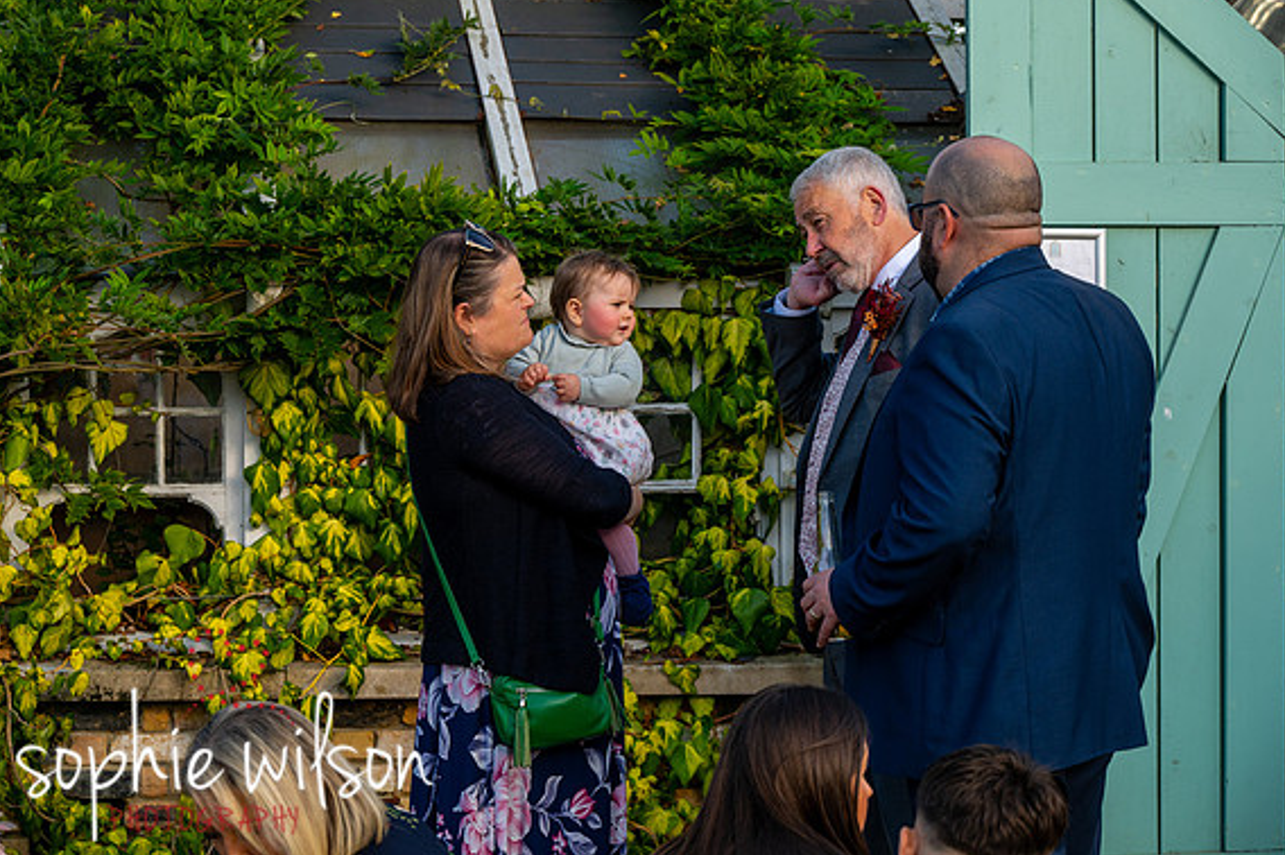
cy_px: 423
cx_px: 642
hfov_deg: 20.4
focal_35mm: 100
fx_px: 3567
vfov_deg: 13.7
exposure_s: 1/250
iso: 400
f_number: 8
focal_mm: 98
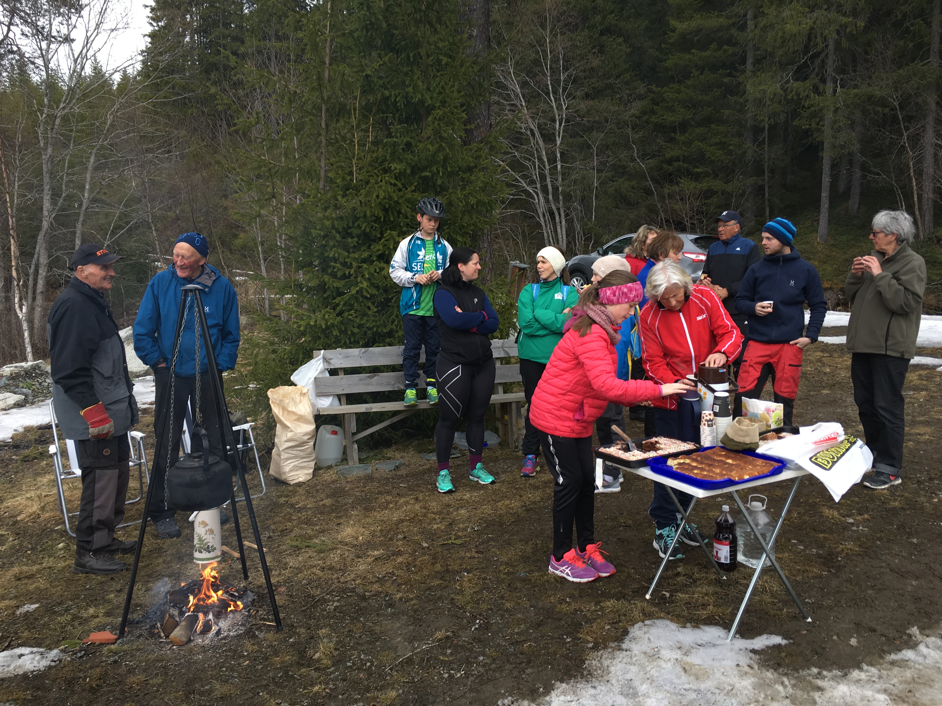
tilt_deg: -4.6
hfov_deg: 61.7
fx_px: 789
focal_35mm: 29
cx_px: 471
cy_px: 353
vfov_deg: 48.2
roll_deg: -0.3
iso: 25
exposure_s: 1/204
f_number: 2.2
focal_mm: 4.15
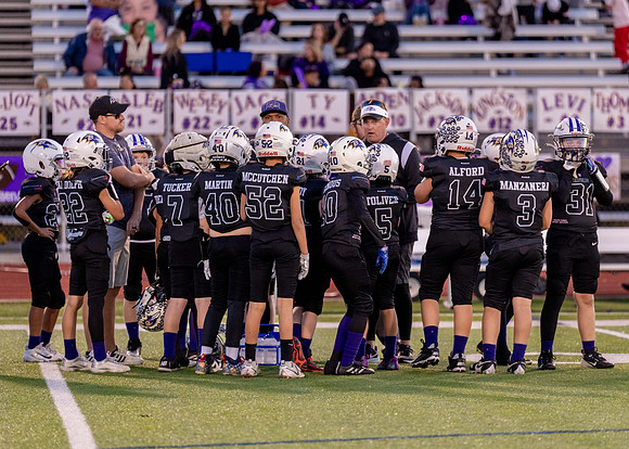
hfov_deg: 8.6
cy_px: 222
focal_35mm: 235
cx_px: 353
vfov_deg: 6.1
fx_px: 4191
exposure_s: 1/800
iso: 1600
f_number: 2.8
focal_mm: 191
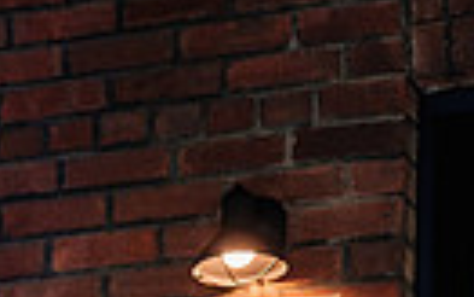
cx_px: -268
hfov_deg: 7.2
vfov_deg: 4.5
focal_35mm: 288
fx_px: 3722
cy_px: 683
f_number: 2.8
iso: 800
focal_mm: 42.7
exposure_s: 1/250
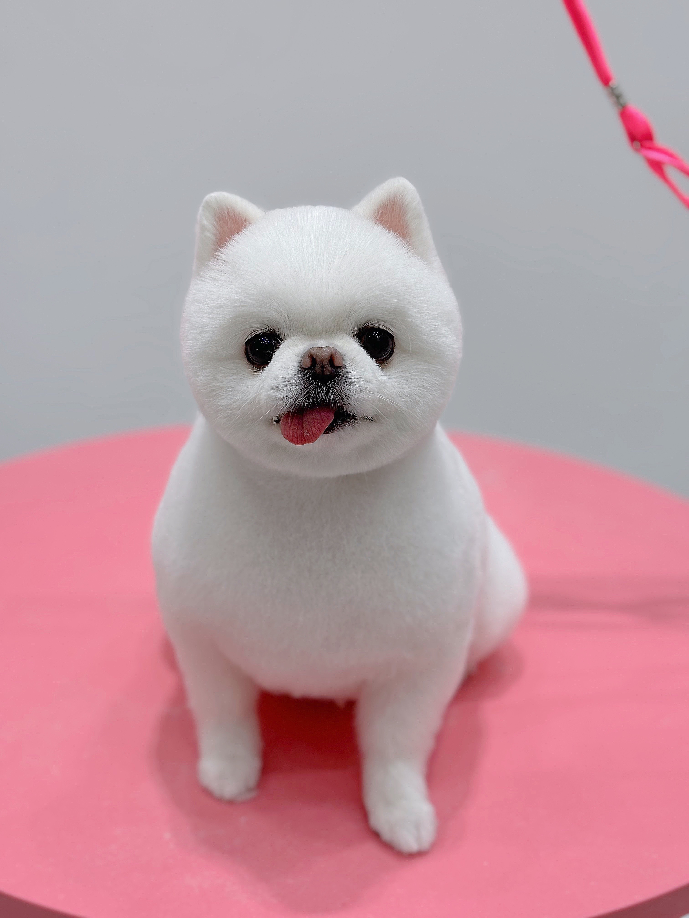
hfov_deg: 28.0
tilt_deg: -21.7
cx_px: 344
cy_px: 459
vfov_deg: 36.8
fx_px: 1380
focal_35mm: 52
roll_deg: -2.5
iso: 40
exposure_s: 1/170
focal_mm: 5.96
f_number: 1.6
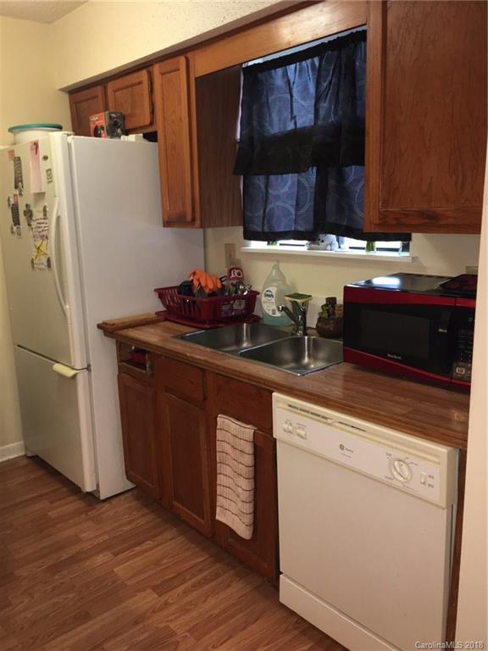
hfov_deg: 48.2
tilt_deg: -11.7
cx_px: 244
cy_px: 326
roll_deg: +1.6
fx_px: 545
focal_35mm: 29
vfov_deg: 61.7
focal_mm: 4.15
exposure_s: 1/16
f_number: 2.2
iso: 80
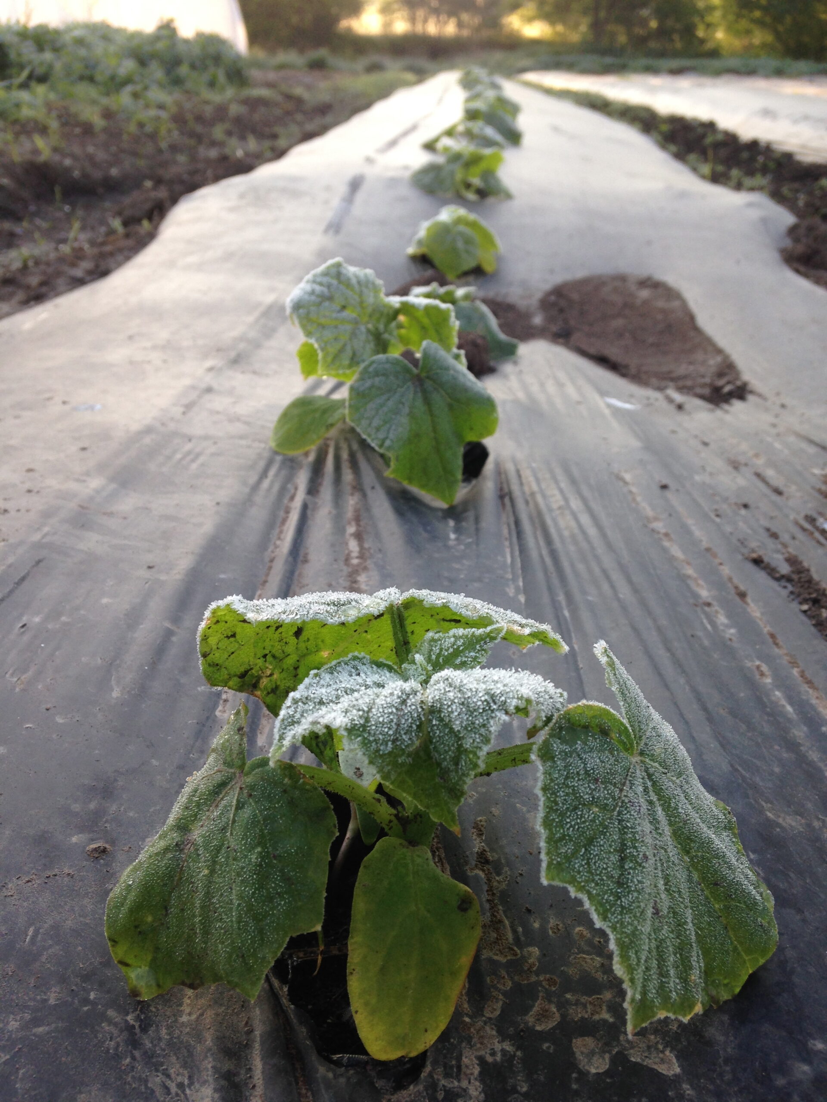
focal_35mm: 33
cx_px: 414
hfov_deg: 42.9
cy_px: 551
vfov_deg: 55.4
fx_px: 1051
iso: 50
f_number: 2.4
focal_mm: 4.12
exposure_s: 1/132
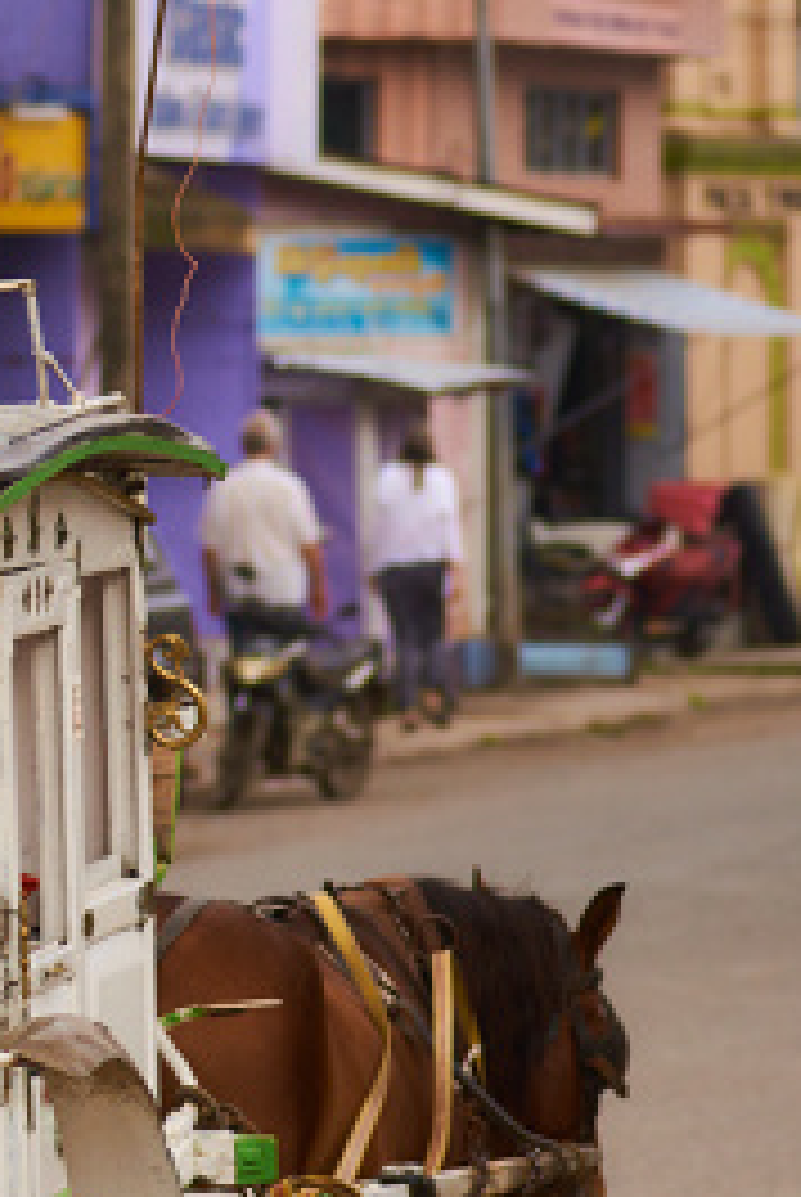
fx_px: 11251
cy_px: 405
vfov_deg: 6.1
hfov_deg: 4.1
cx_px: -50
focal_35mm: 338
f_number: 4
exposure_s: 1/1000
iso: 200
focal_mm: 100
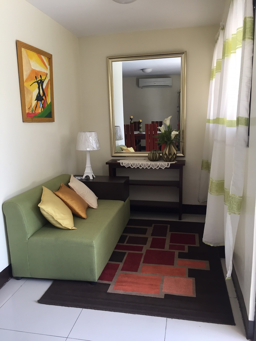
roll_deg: +1.9
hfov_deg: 48.2
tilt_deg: -10.2
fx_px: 286
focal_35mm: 29
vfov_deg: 61.7
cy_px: 170
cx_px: 128
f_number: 2.2
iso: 32
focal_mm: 4.15
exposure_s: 1/40
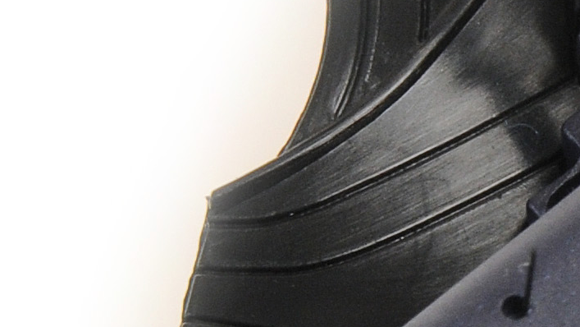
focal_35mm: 523
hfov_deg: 4.1
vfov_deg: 2.3
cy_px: -130
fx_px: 8048
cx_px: 1397
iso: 400
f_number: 18
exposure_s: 1/200
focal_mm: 55
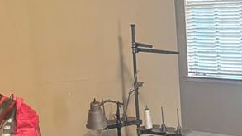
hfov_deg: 19.5
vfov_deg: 12.2
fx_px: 635
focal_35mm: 99
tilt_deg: -8.3
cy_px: 108
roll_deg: +1.5
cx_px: 333
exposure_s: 1/60
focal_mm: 5.96
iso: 400
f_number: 1.6
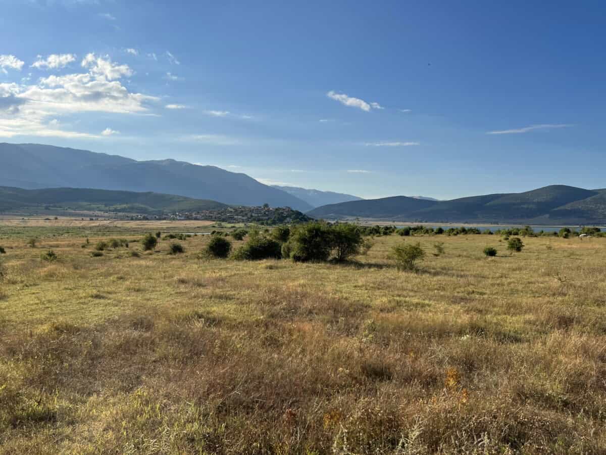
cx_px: 303
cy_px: 228
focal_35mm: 26
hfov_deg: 67.3
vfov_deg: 53.1
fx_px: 455
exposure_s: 1/5587
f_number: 1.5
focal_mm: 5.7
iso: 50
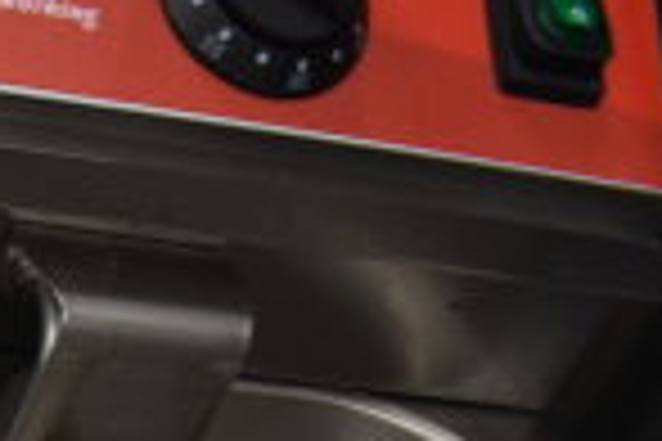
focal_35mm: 112
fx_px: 2059
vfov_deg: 11.1
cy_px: 893
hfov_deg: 15.3
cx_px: -599
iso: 400
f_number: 3.5
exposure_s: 1/30
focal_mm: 18
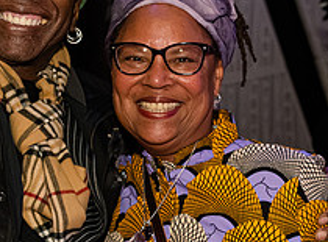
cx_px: 229
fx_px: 1102
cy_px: 149
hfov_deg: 16.9
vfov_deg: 12.5
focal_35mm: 117
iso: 10000
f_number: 3.5
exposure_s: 1/400
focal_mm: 35
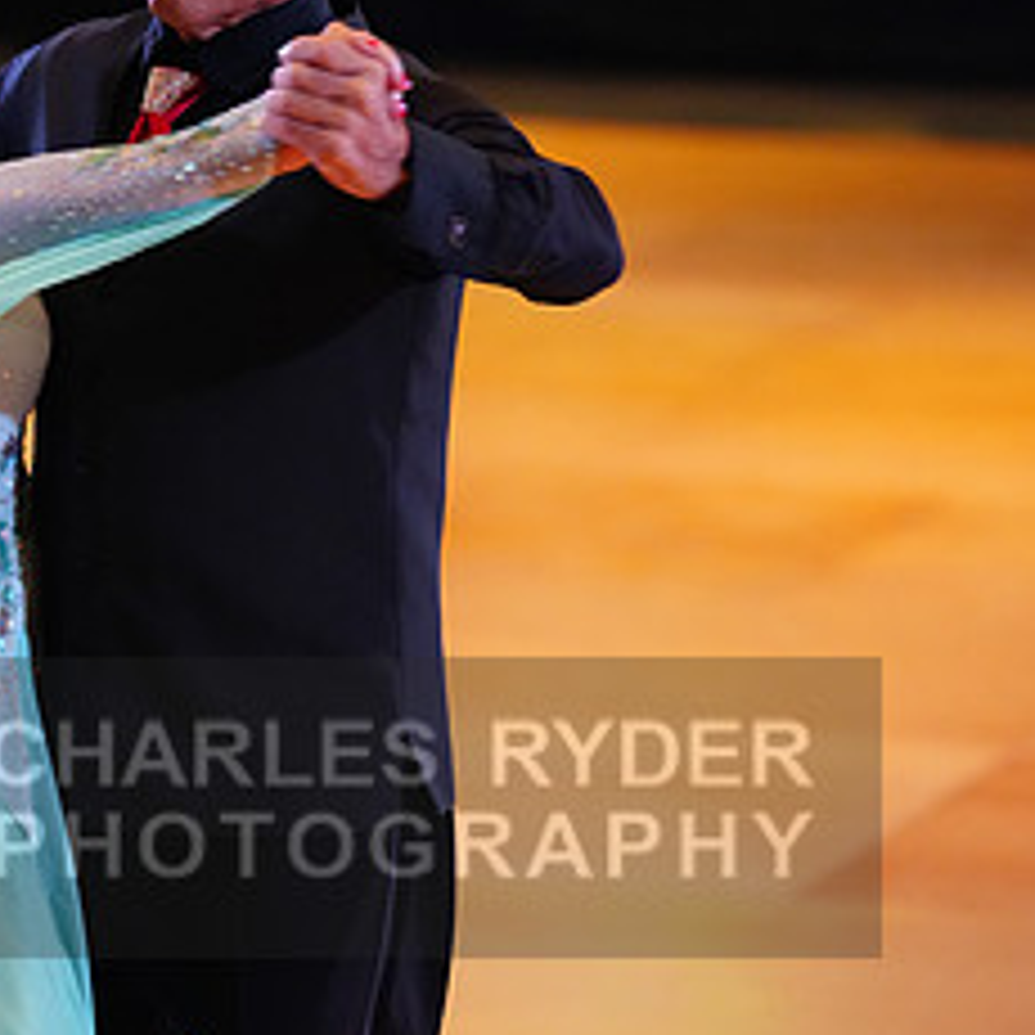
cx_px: 263
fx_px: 11738
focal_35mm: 347
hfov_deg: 5.0
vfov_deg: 5.0
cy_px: 810
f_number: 2.8
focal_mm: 162
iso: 5000
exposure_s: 1/400
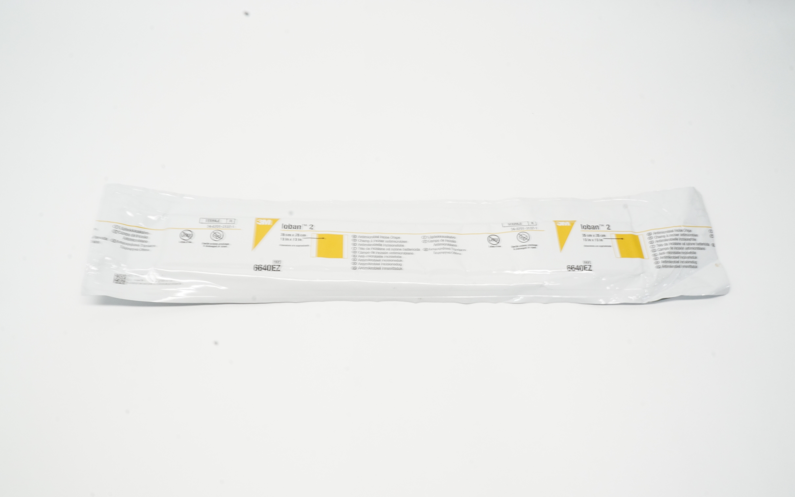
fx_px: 672
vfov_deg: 40.6
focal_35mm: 31
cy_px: 243
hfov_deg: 61.2
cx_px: 394
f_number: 22
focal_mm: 20
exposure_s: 1/5
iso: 800
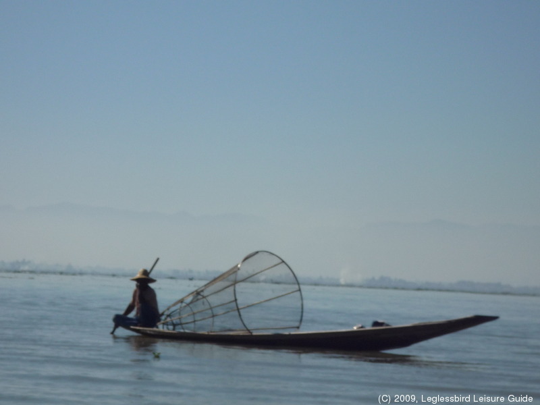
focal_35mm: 168
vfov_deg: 8.8
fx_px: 2621
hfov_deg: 11.8
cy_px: 202
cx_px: 270
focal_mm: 20.5
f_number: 7.1
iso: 100
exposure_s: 1/800
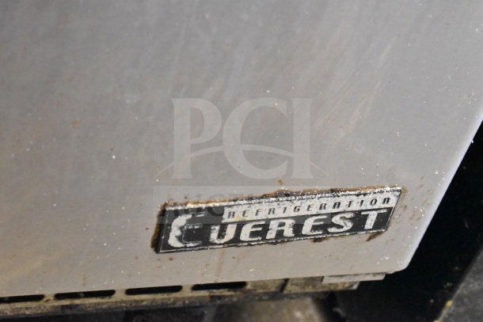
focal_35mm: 82
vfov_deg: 16.6
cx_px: 242
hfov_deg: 24.6
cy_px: 161
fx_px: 1107
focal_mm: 55
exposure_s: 1/100
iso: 12800
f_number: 5.6
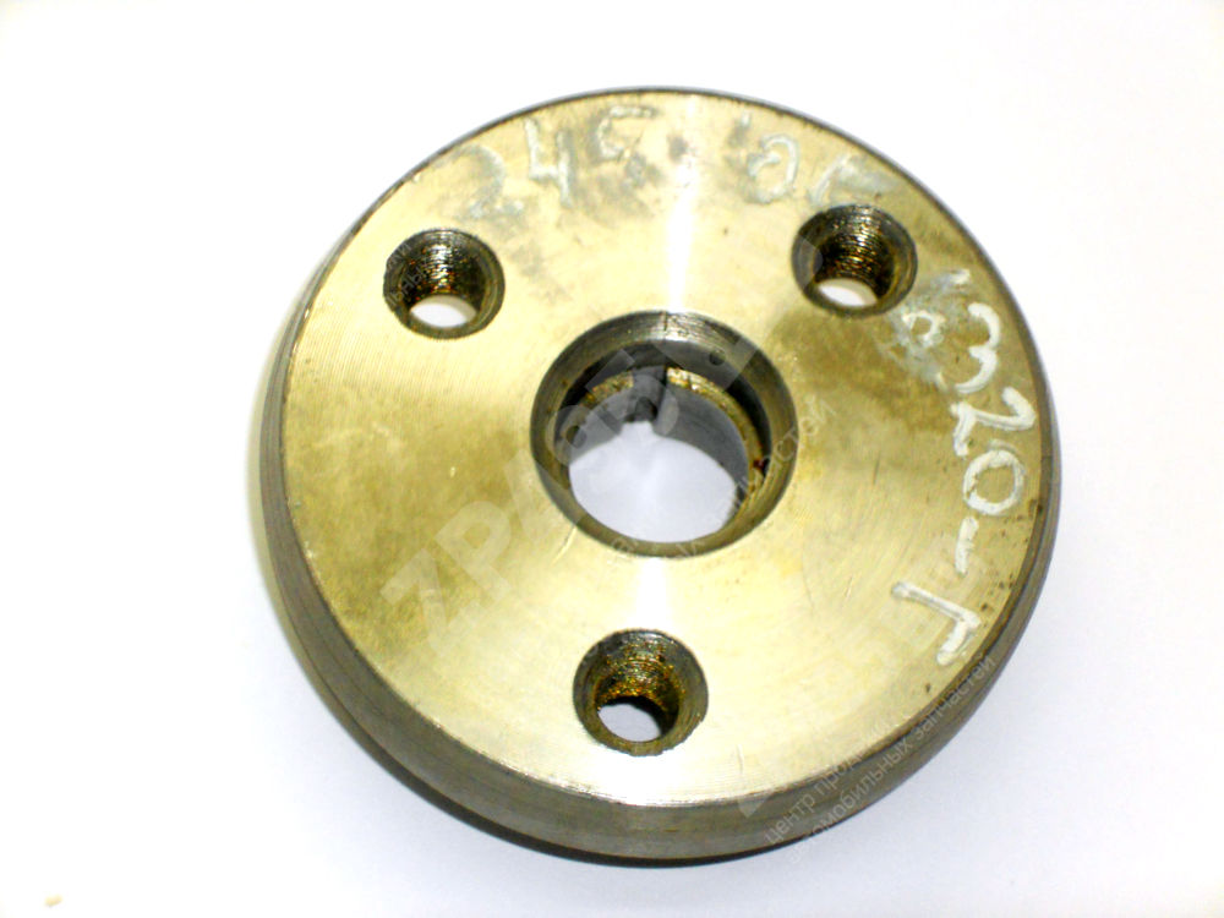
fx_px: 3819
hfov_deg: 18.2
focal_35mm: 108
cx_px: 612
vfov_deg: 13.7
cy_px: 459
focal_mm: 19.6
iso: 400
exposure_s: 1/60
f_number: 5.9
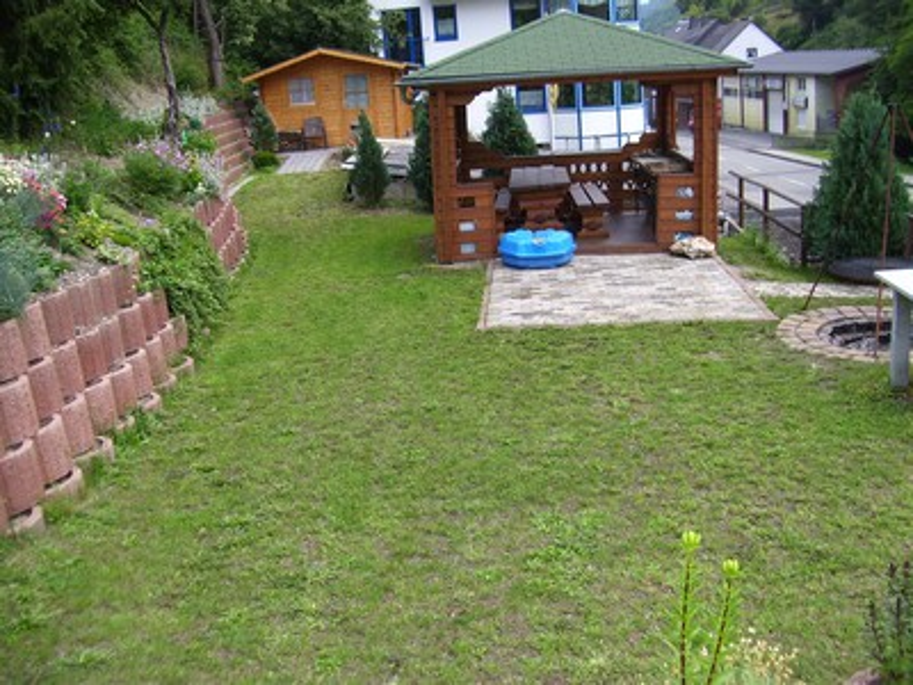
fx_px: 950
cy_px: 342
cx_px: 456
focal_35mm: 36
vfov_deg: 39.7
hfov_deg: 51.4
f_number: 2.7
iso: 80
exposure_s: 1/350
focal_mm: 6
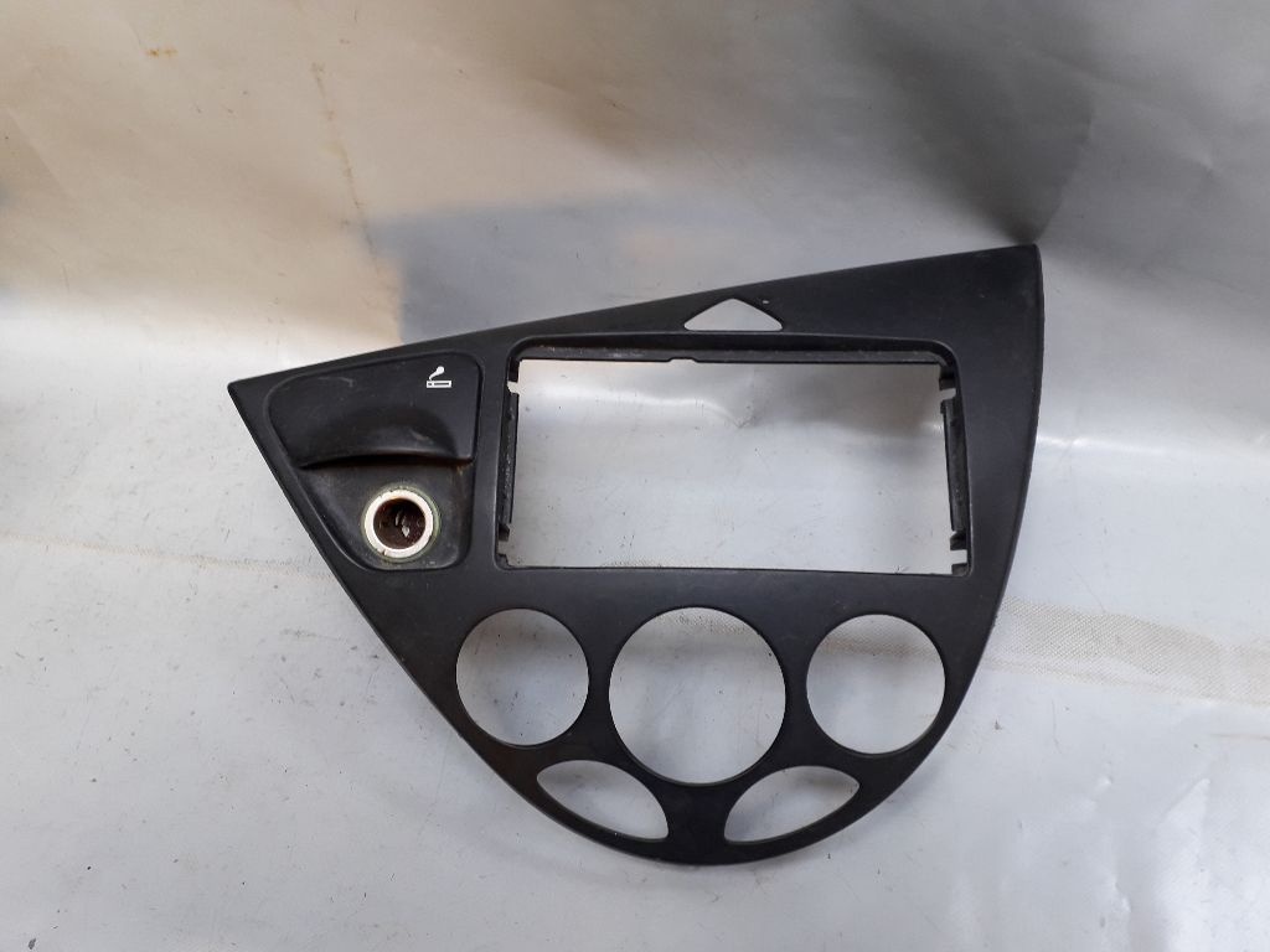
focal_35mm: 27
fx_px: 991
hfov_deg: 65.3
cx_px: 635
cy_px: 476
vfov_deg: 51.4
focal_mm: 3.6
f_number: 1.9
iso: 64
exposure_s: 1/40
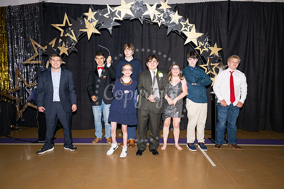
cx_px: 142
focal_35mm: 24
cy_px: 94
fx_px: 189
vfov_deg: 53.2
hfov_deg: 73.7
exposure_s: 1/100
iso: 320
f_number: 5.6
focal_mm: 24
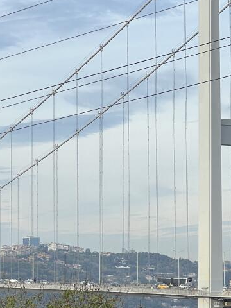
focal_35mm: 171
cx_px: 110
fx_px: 1521
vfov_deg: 11.5
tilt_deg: +3.1
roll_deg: +0.3
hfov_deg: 8.7
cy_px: 215
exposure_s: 1/402
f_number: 2.8
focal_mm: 9
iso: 32
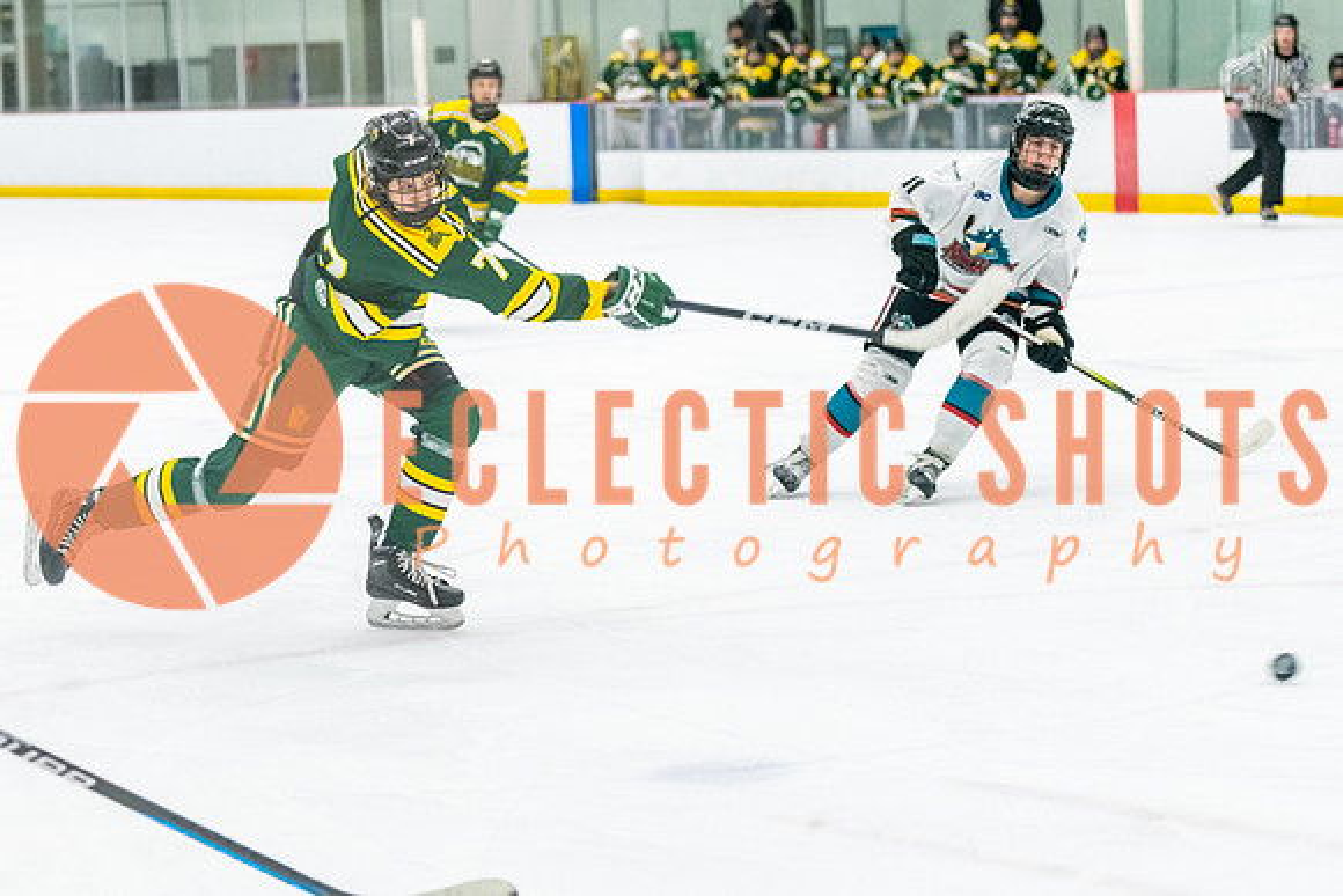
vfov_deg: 12.0
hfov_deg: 17.8
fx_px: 4280
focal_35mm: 115
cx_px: 567
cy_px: 462
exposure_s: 1/800
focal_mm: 85
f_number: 2.8
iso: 4000
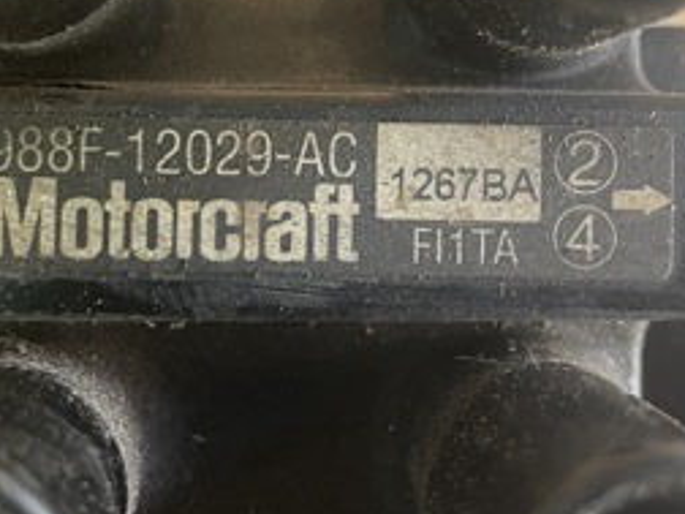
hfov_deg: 29.4
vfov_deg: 22.0
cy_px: 110
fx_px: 1306
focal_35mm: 66
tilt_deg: -80.7
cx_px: 302
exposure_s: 1/60
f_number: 1.6
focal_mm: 4.2
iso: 160
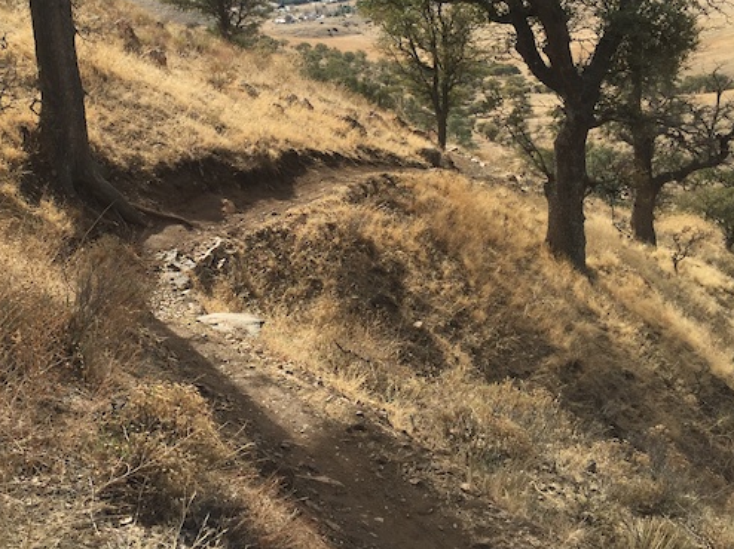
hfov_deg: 39.6
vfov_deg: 30.4
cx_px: 204
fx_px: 996
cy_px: 145
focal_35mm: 47
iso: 32
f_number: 2.2
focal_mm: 4.15
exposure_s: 1/898
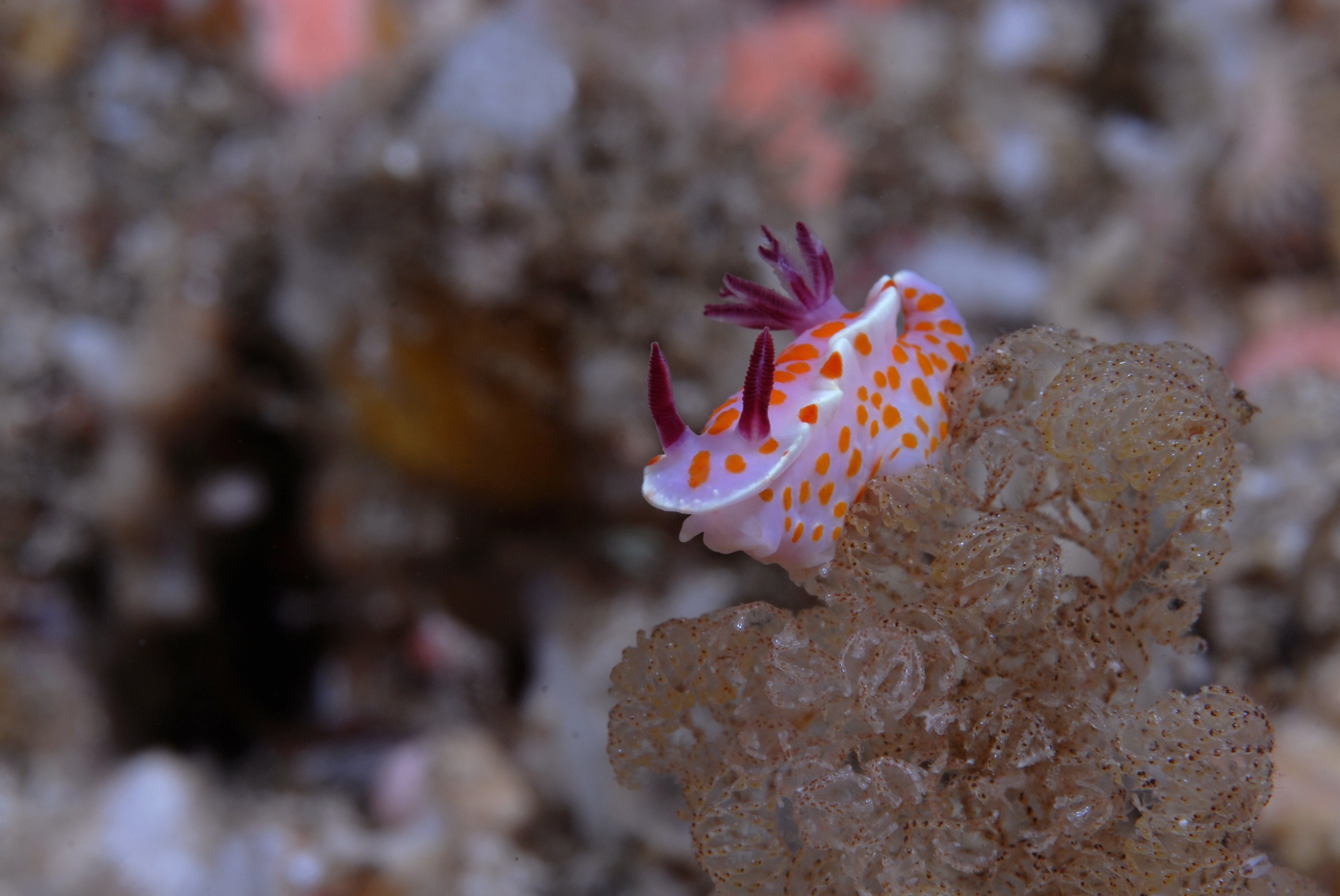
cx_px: 670
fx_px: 3354
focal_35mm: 90
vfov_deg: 15.2
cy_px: 448
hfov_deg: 22.6
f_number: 18
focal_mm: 60
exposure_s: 1/125
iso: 125
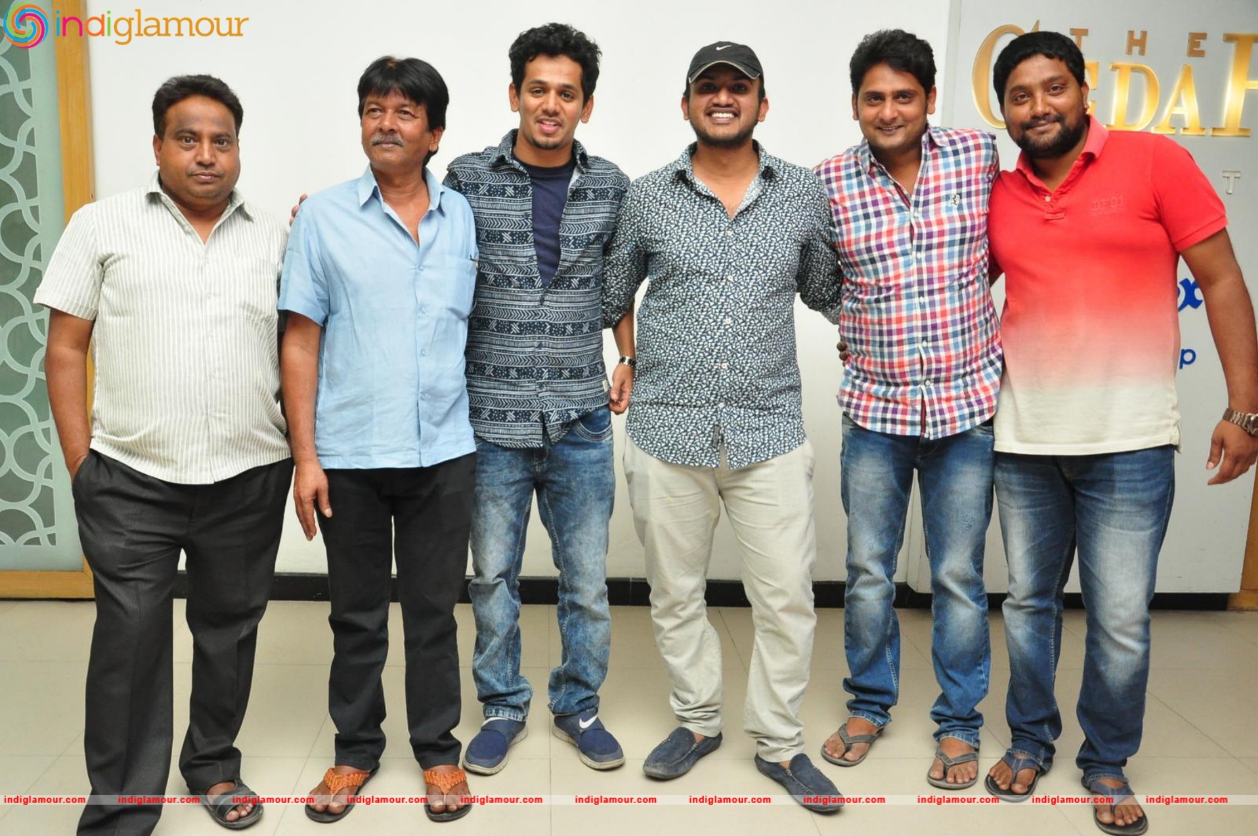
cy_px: 418
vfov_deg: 41.6
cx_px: 629
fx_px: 1099
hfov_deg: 59.5
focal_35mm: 32
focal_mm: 21
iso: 1600
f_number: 5.6
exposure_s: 1/125
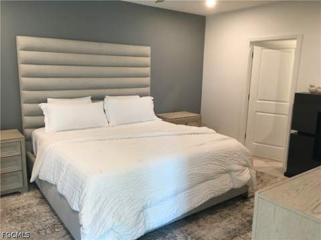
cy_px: 120
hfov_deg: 61.7
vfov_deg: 48.2
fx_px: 269
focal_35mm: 29
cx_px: 160
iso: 100
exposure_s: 1/30
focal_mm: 4.15
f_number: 2.2
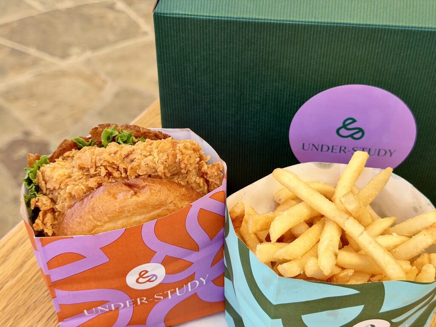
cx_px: 218
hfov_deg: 39.7
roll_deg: -0.2
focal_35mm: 48
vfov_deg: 30.3
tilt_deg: -39.5
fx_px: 605
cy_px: 164
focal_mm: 6.76
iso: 80
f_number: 1.78
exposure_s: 1/769
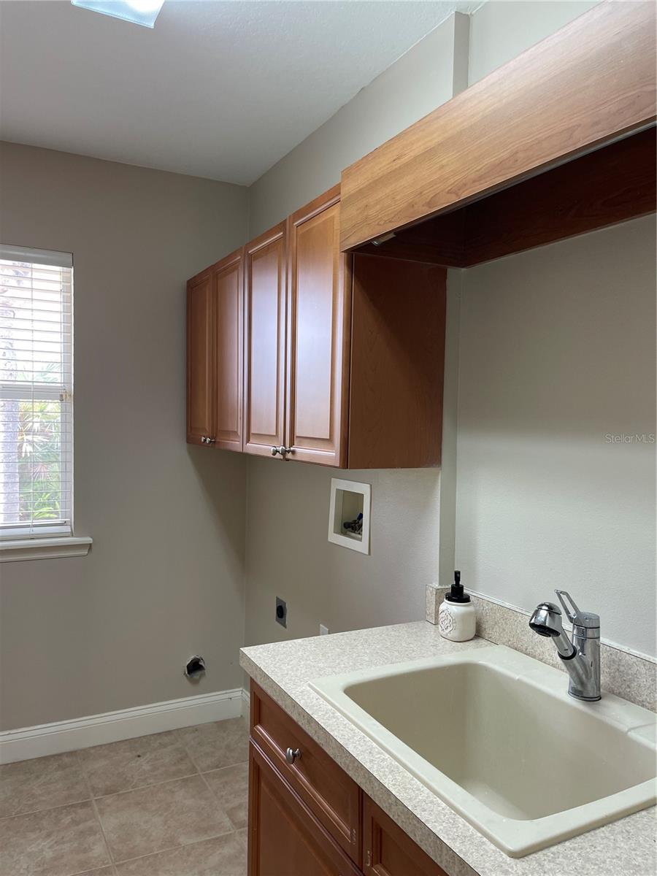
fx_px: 633
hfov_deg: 54.9
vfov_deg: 69.4
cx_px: 328
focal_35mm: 25
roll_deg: -1.3
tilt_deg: -1.7
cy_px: 438
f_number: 1.6
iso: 80
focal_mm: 5.1
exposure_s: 1/60
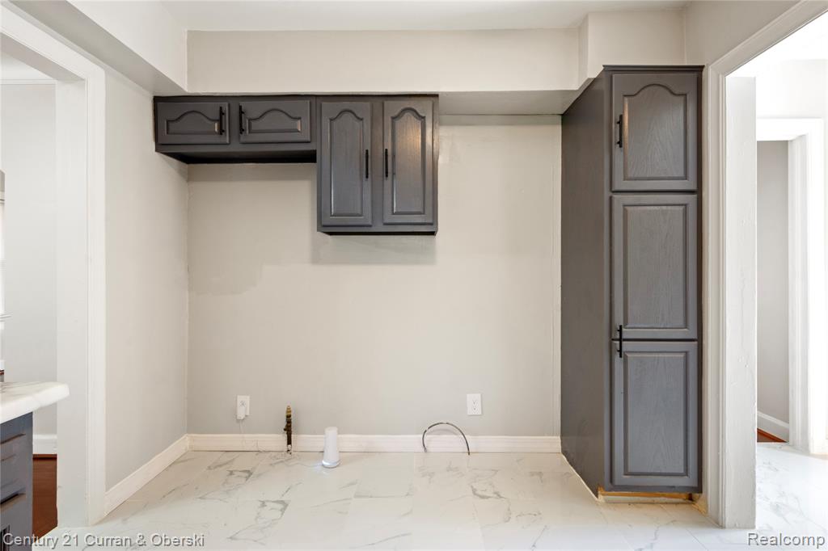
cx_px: 414
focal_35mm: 16
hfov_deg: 95.0
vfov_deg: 72.0
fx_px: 379
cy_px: 276
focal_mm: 11
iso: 400
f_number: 11
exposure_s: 1/2
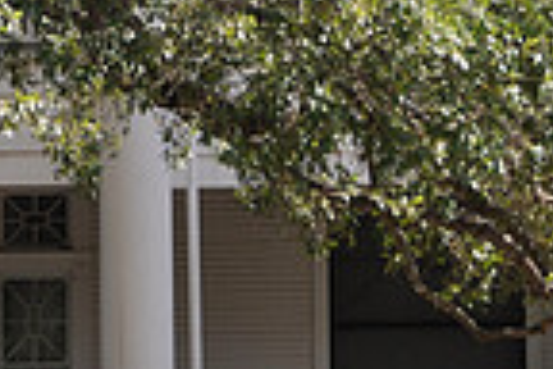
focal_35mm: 314
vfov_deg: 4.4
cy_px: -2
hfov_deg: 6.6
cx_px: 457
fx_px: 4823
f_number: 5
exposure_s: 1/200
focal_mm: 52
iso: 220
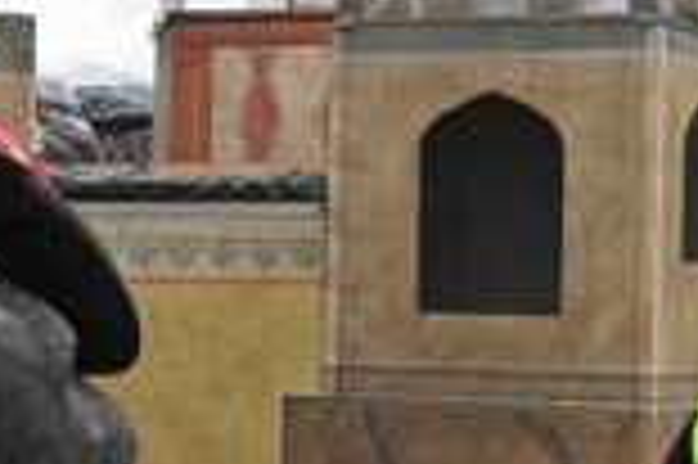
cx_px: 549
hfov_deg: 13.5
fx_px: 2944
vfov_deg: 9.0
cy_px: 126
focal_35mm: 152
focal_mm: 59
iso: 2500
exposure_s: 1/1250
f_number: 9
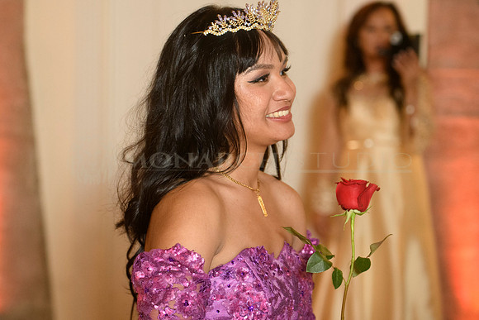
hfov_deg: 16.7
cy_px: 138
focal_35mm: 122
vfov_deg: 11.2
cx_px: 180
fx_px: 1630
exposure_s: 1/100
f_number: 4.5
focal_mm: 98
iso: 3200
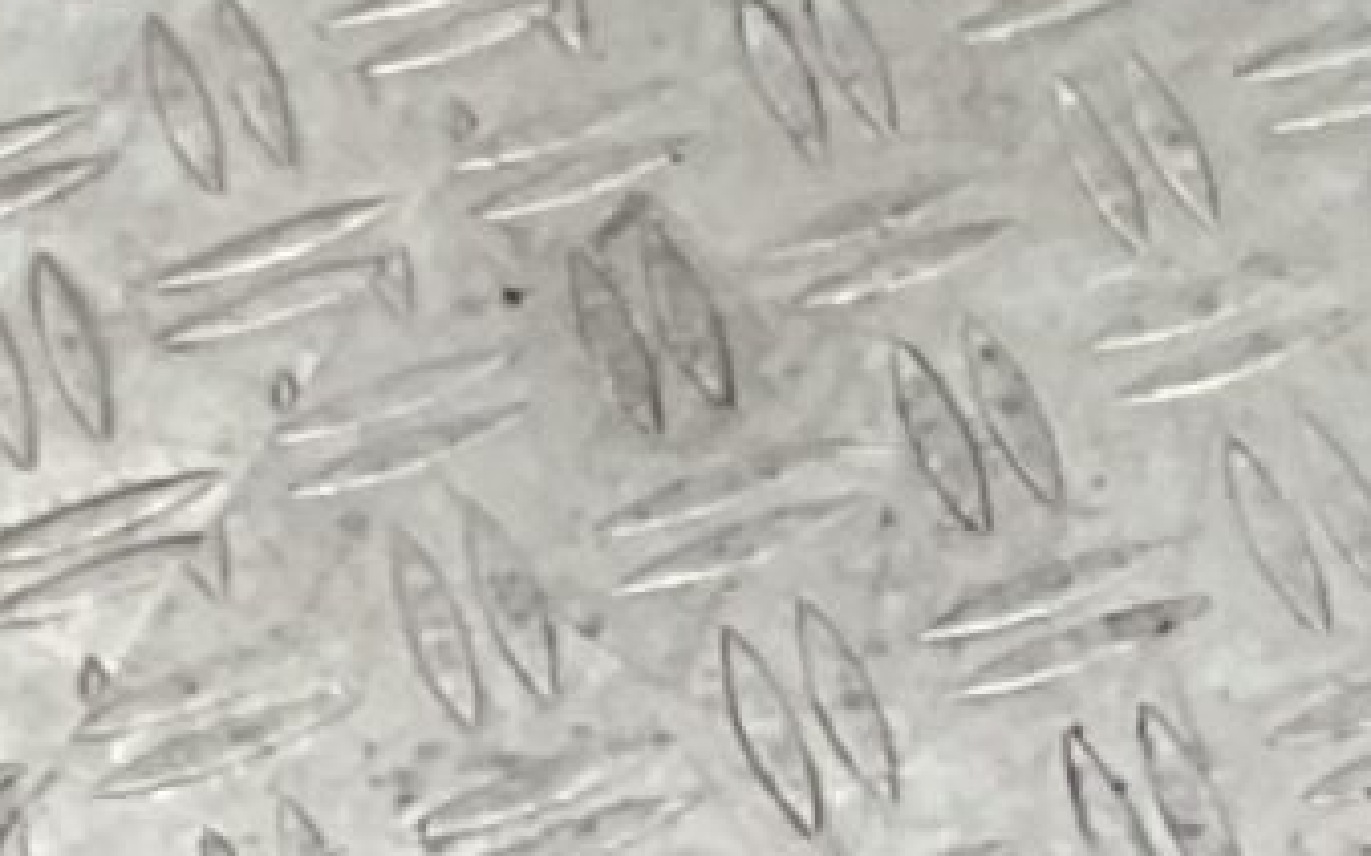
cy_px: -2325
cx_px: 1391
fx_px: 8703
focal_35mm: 233
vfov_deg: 5.1
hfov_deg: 8.9
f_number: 1.8
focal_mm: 3
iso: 32
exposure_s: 1/120
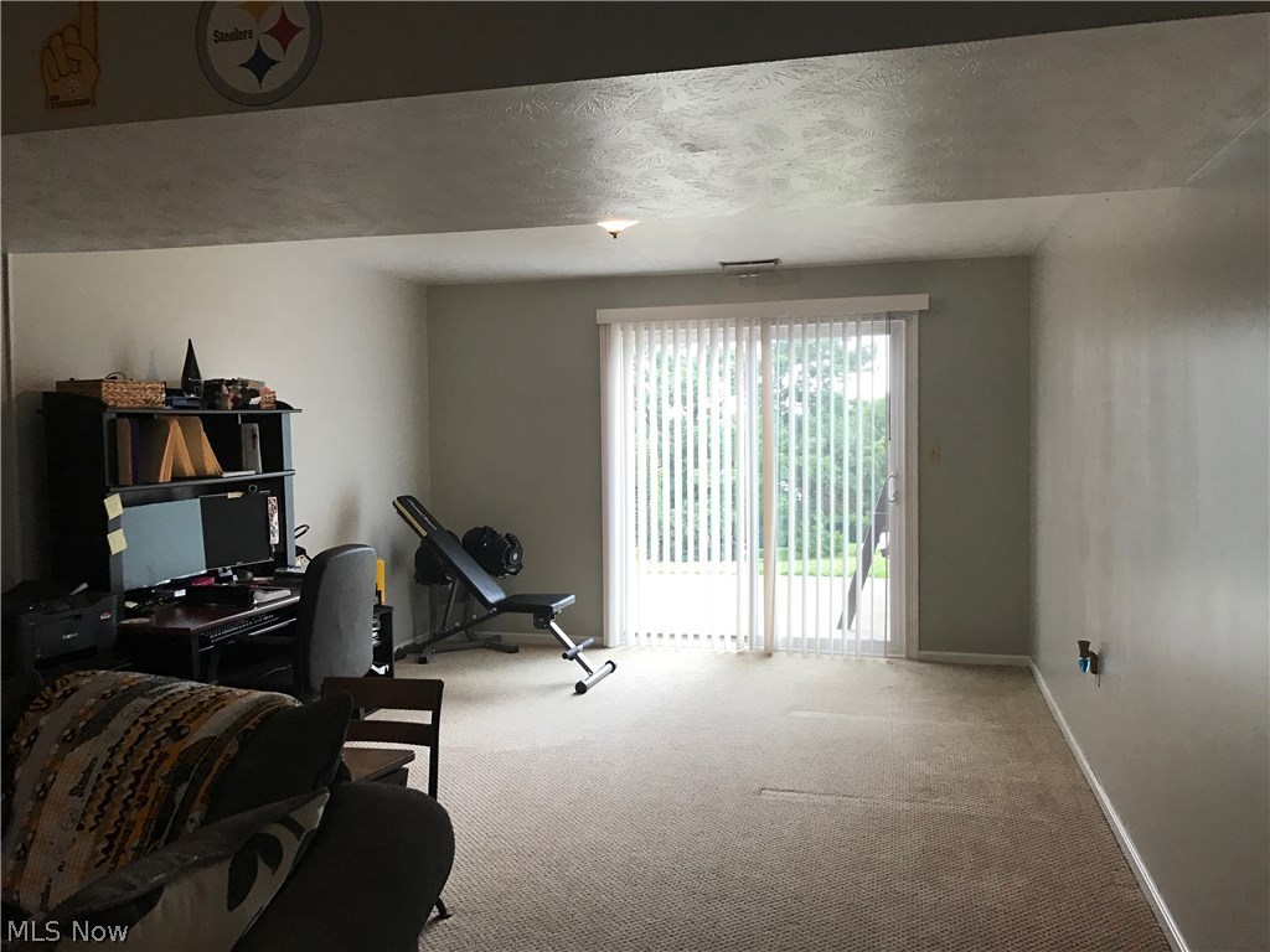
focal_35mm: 28
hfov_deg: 63.4
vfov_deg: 49.7
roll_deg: -0.3
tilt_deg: -3.2
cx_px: 635
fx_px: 1027
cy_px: 476
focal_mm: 3.99
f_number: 1.8
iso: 25
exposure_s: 1/30
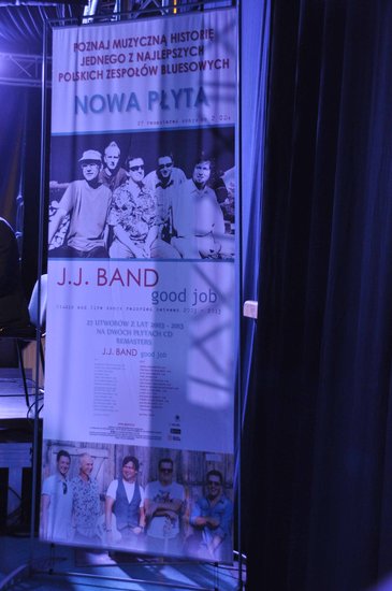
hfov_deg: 20.5
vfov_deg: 30.6
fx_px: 1081
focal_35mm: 66
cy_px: 296
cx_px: 196
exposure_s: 1/20
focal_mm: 44
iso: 1250
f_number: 4.5
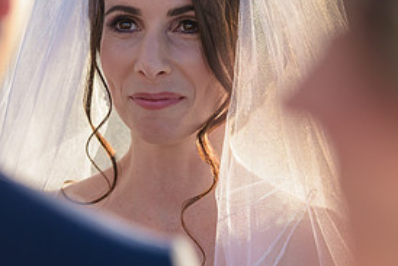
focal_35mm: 258
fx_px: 2854
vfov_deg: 5.3
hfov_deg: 8.0
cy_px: 86
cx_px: 131
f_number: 3.2
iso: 200
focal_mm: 122
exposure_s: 1/1600
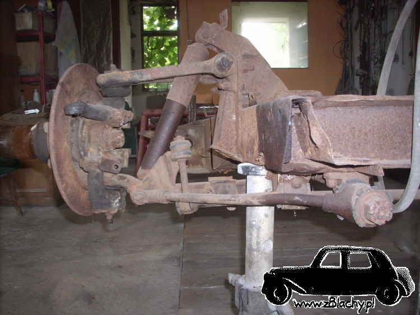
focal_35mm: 37
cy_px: 158
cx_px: 210
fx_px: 449
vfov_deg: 38.7
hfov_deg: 50.1
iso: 200
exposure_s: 1/60
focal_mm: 6.2
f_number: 2.8
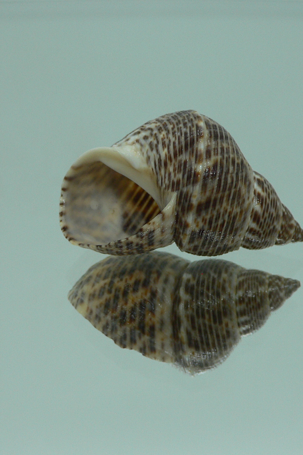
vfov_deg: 40.4
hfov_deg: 27.5
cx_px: 168
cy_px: 229
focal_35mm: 49
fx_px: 619
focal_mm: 4.6
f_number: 2.8
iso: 80
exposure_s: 1/60
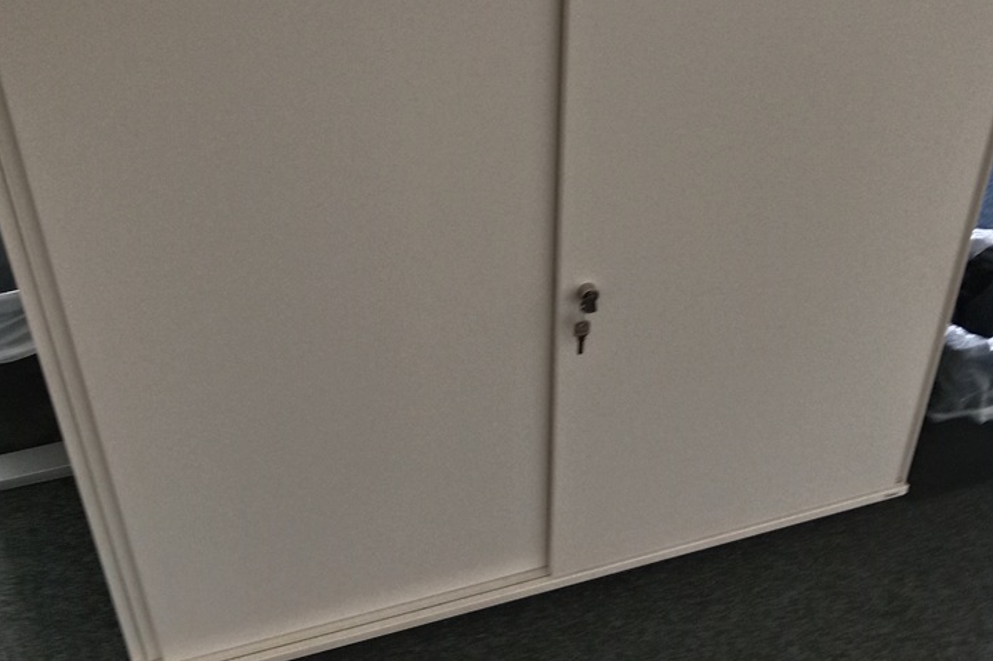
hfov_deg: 48.5
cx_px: 504
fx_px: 1103
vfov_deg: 33.0
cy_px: 210
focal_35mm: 40
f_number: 2.2
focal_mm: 3.65
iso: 507
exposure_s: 1/33.3
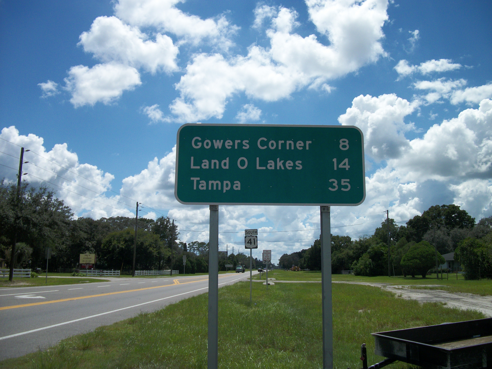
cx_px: 246
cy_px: 184
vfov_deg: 44.2
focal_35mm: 32
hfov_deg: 56.8
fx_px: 455
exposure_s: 1/320
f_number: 8.8
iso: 80
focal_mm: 5.7
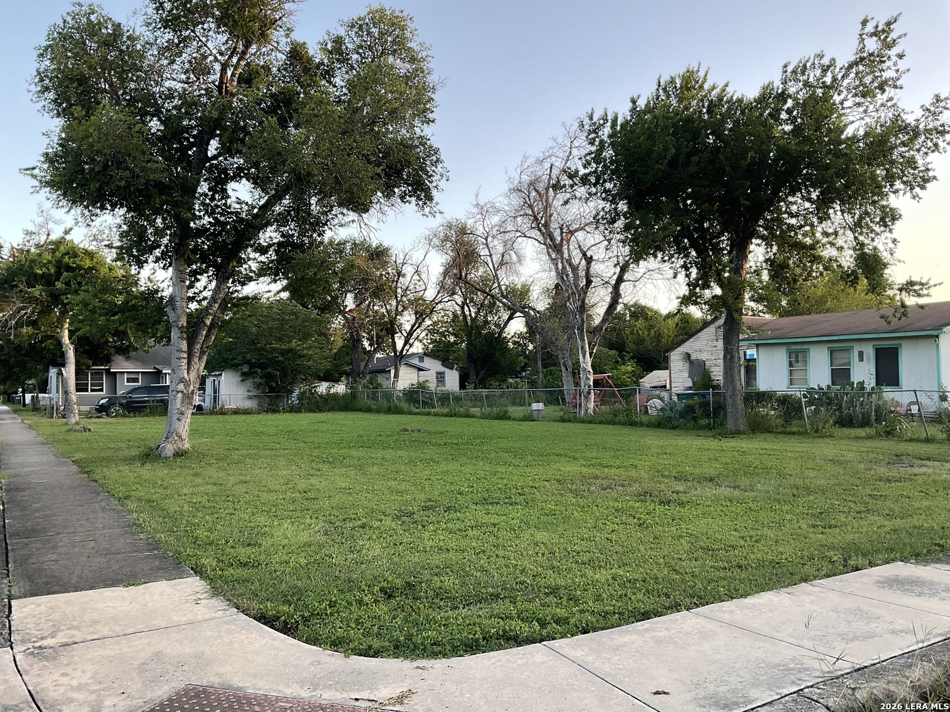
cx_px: 475
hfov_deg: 61.7
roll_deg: +1.2
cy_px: 356
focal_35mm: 29
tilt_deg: +2.3
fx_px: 796
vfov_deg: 48.2
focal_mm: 3
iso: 25
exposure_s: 1/120
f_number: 1.8
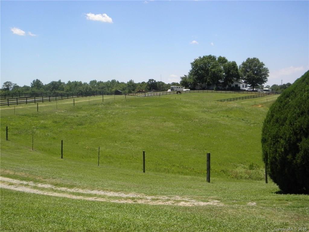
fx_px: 348
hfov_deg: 47.9
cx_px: 154
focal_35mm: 39
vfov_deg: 36.8
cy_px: 116
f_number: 7.6
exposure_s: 1/250
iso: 125
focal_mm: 7.1
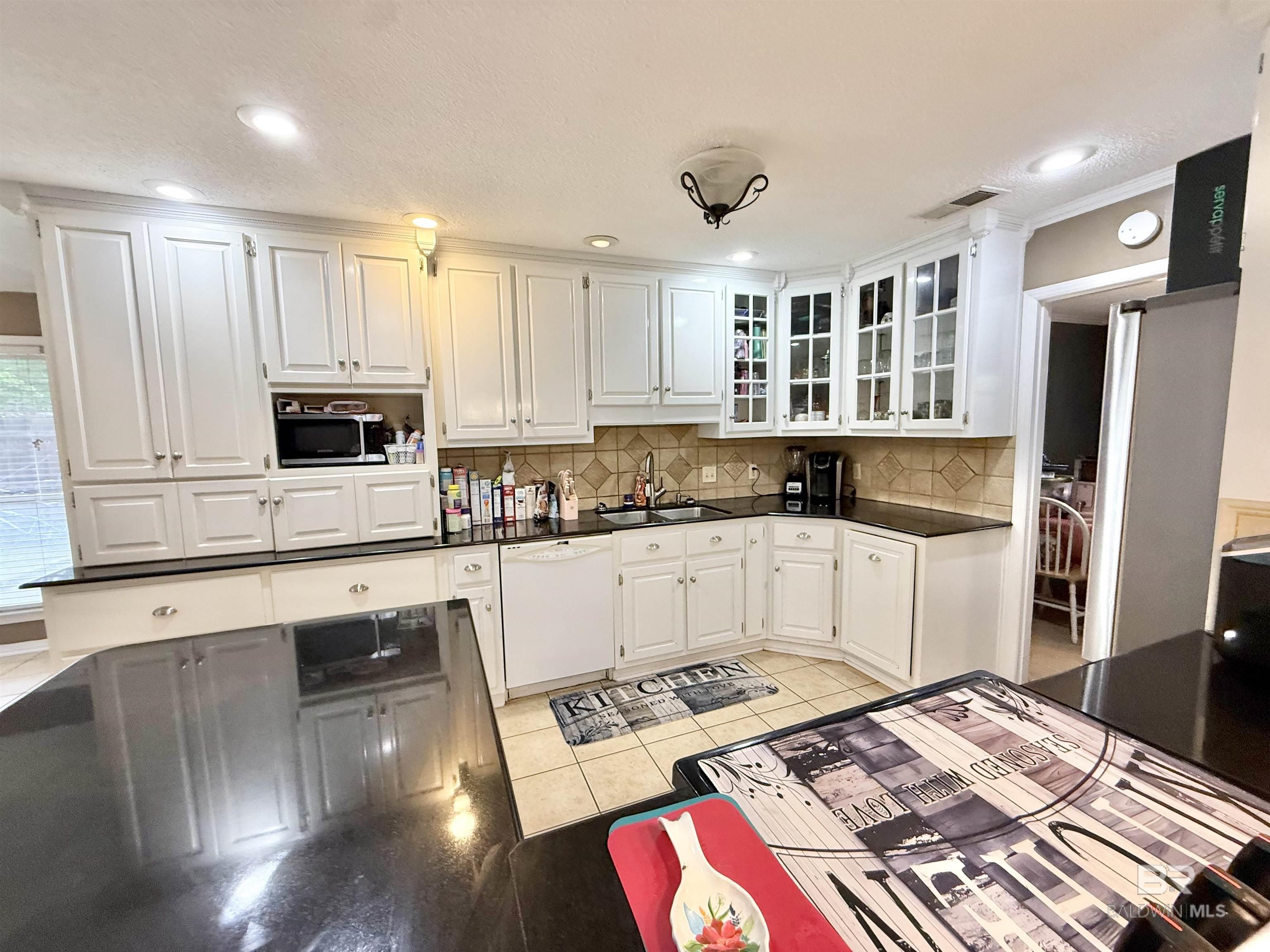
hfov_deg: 102.1
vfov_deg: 85.7
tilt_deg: -4.6
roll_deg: +0.6
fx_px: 514
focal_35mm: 14
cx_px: 635
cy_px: 476
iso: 320
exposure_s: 1/120
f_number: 2.2
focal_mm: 2.22
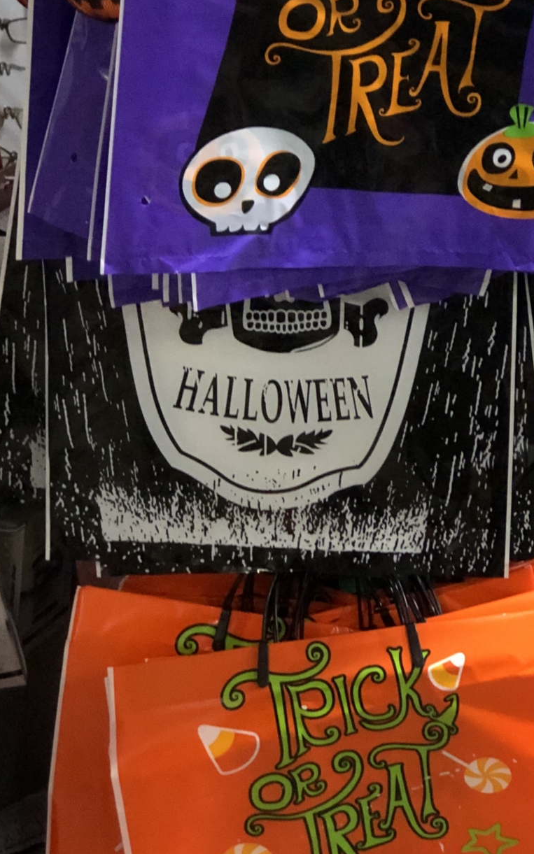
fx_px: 2212
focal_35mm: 95
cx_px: 472
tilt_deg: -24.5
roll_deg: +2.4
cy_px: 256
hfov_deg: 13.6
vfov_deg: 21.7
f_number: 2.8
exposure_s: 1/33
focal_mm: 6.6
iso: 800
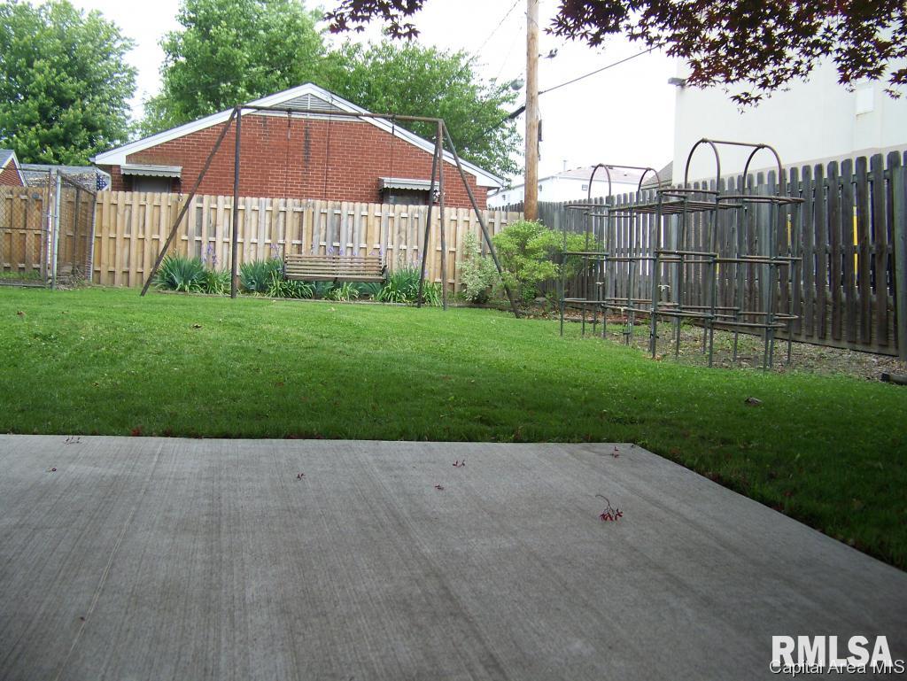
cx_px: 454
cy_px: 340
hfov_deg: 51.3
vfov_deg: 39.7
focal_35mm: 36
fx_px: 944
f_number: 2.8
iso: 64
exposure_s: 1/250
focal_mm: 5.85
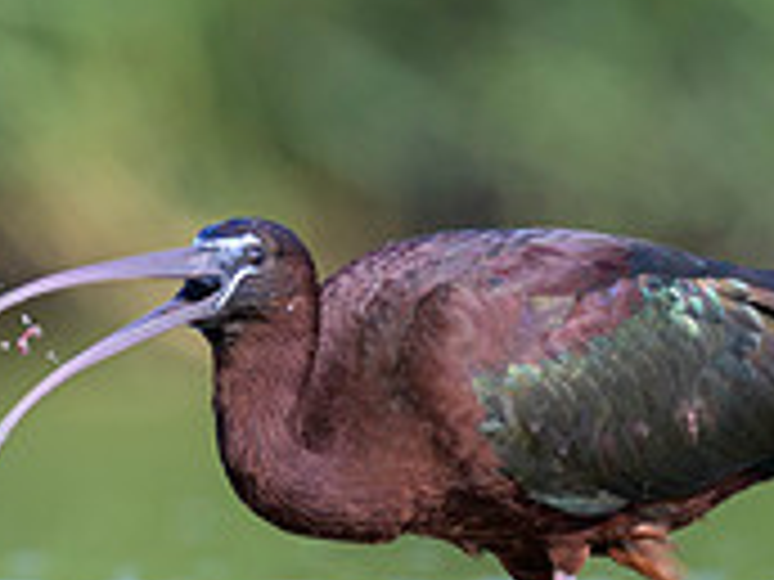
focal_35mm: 2541
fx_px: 56816
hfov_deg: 0.8
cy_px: 247
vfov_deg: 0.6
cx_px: -38
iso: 360
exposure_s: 1/1600
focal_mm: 560
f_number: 4
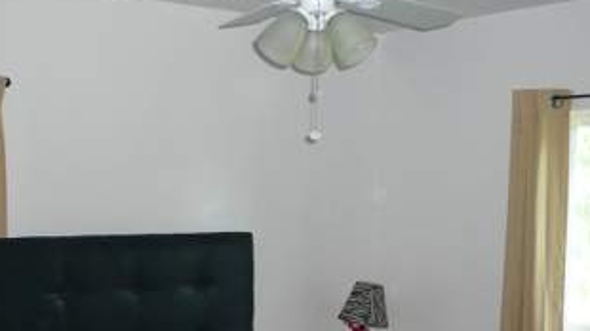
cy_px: 283
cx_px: 234
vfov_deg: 20.0
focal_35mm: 59
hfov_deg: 35.3
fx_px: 923
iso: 200
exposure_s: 1/30
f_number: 2.8
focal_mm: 5.2
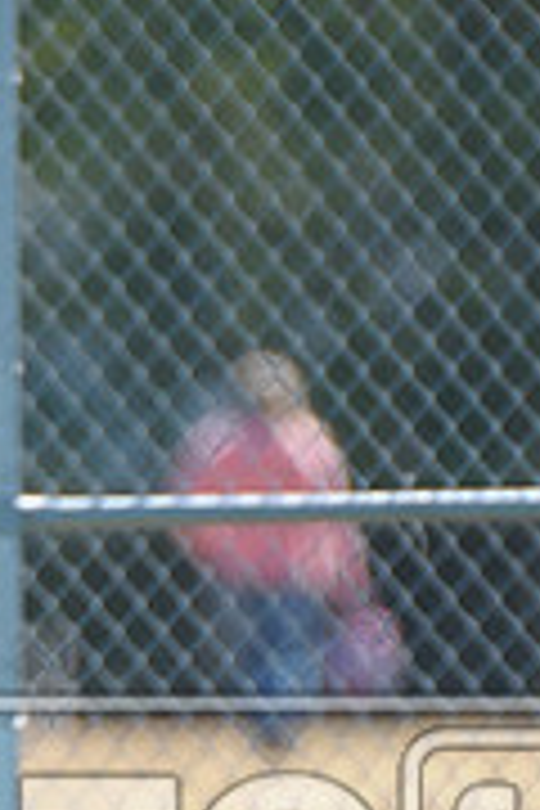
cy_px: 904
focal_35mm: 1928
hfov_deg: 0.7
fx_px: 43377
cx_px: 74
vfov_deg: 1.1
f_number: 4
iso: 640
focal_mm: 400
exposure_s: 1/1600
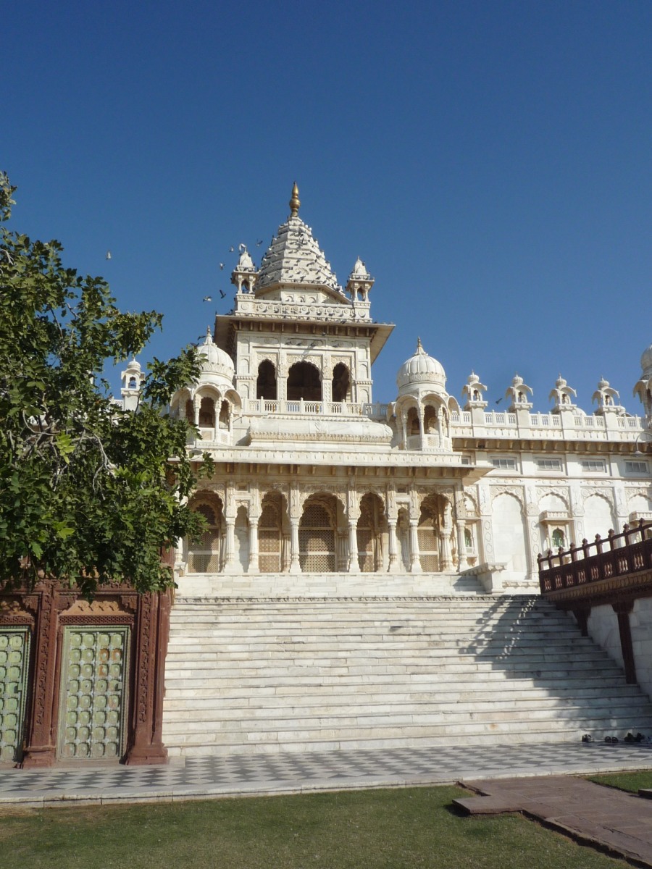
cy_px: 434
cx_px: 326
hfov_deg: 45.4
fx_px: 779
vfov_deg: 58.4
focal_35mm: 31
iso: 100
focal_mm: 4.5
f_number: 5.6
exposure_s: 1/800
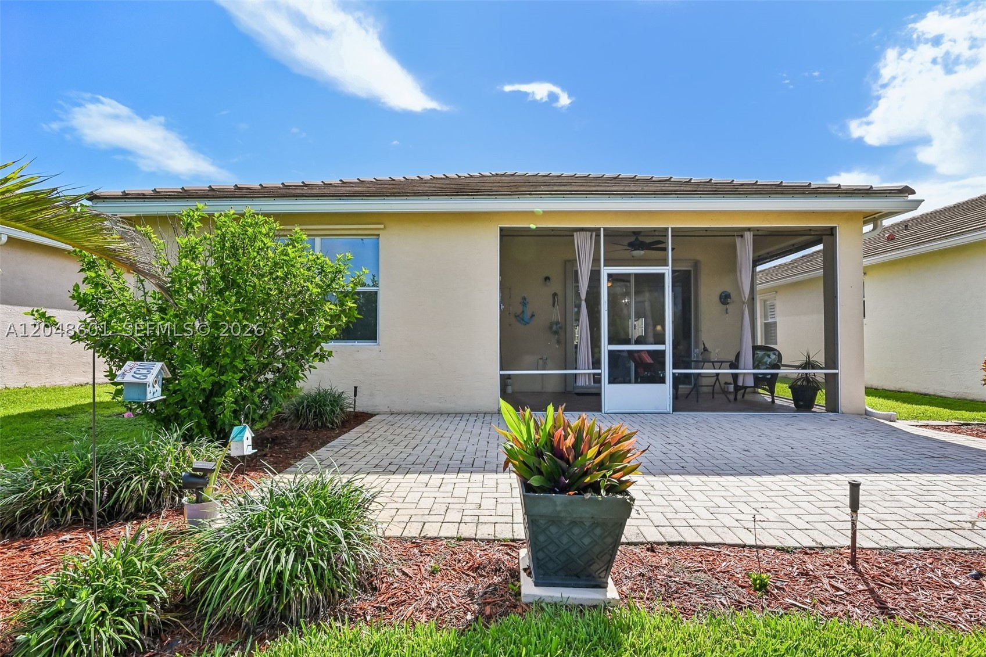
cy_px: 328
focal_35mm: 16
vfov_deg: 72.0
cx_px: 493
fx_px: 452
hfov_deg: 95.0
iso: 640
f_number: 8
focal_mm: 16.5
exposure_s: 1/1600
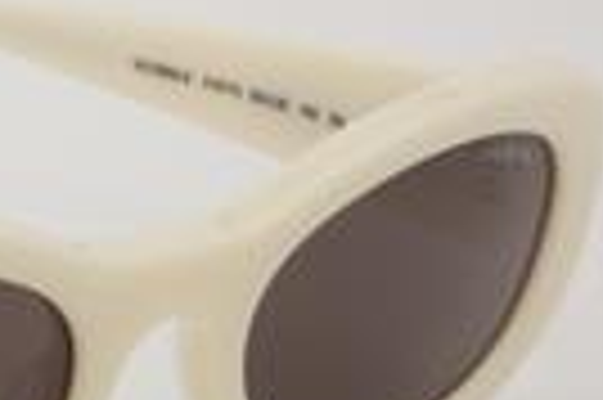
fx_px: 3747
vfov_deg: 6.1
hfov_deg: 9.0
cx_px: -261
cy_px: 337
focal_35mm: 224
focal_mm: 50
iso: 100
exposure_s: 1/3
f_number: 32
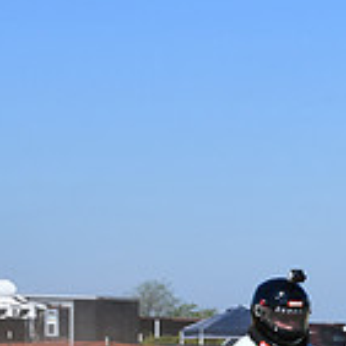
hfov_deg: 7.4
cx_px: 532
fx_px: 2612
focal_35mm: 231
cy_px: 347
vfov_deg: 7.5
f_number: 9
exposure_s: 1/320
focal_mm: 44
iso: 100
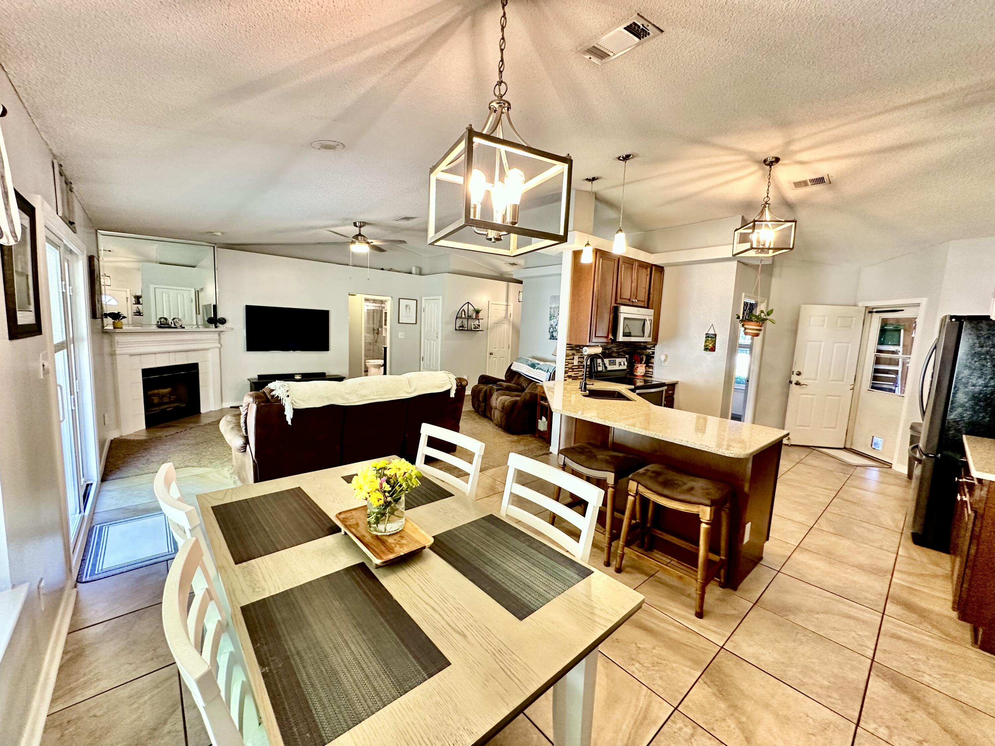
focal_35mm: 14
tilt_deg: -6.1
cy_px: 373
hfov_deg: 102.1
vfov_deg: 85.7
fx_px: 402
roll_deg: -2.9
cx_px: 498
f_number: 2.2
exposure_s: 1/60
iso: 320
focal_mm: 2.22
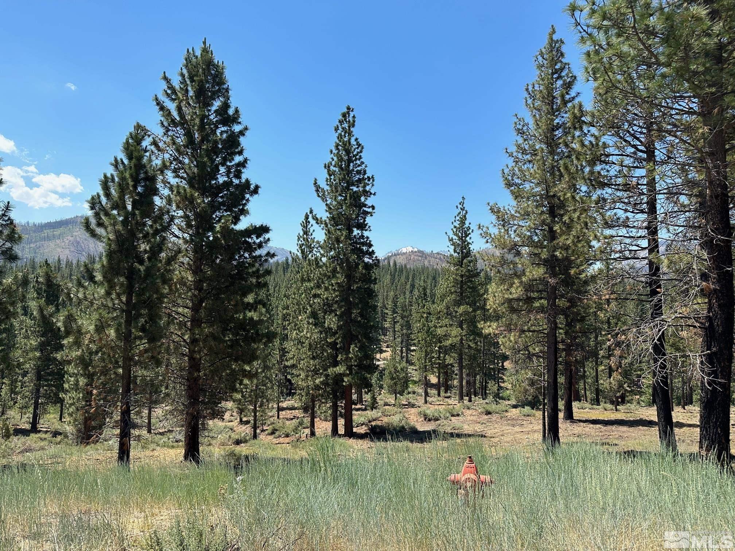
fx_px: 510
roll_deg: -2.4
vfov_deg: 56.8
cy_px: 276
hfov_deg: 71.6
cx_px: 368
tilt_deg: +3.1
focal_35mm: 24
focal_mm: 6.86
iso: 80
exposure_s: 1/3356
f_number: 1.78
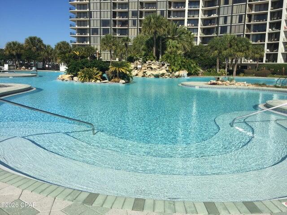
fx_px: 240
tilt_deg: -9.3
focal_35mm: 29
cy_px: 108
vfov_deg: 48.2
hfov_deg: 61.7
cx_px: 144
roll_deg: -3.1
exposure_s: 1/3597
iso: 32
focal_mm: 4.15
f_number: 2.2
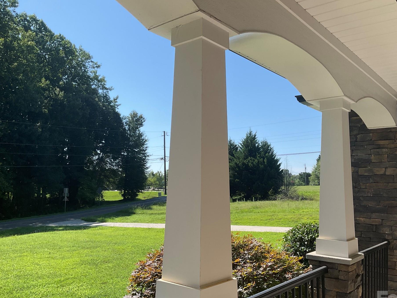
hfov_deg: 55.2
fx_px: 378
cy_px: 165
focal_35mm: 33
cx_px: 221
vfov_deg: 42.9
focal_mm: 3
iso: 16
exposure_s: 1/1451
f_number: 1.8
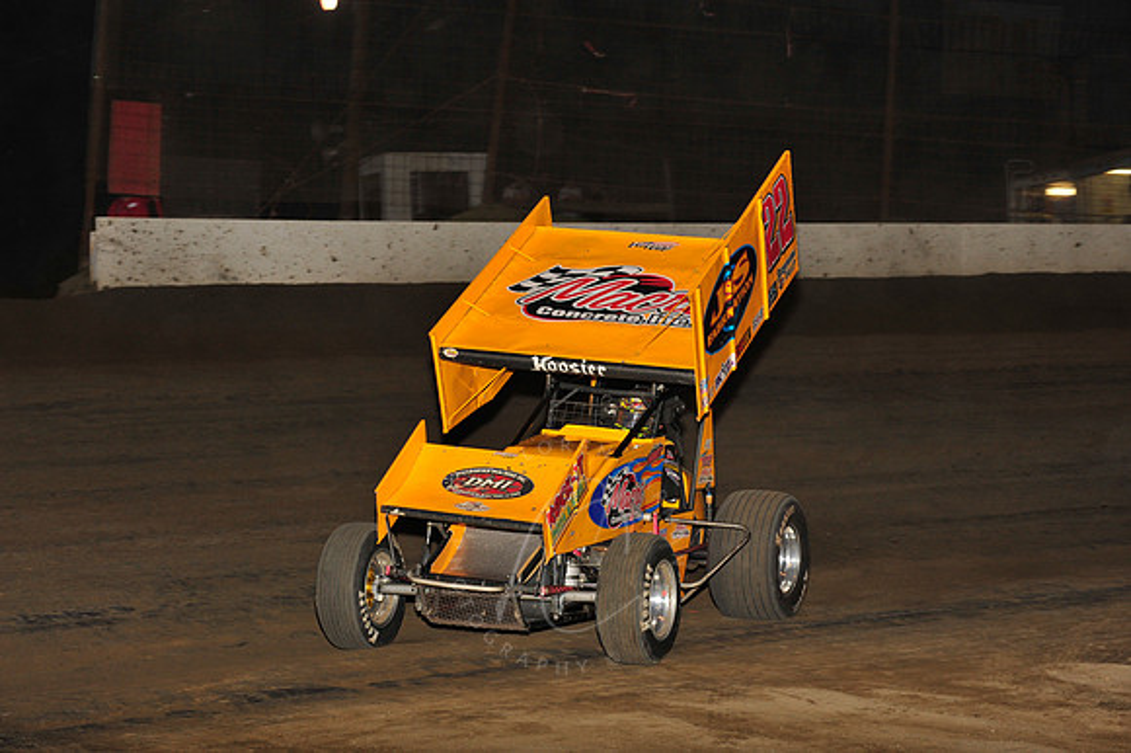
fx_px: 3140
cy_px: 376
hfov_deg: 20.4
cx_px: 566
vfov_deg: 13.7
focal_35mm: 100
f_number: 7.1
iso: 1000
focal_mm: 100
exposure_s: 1/320
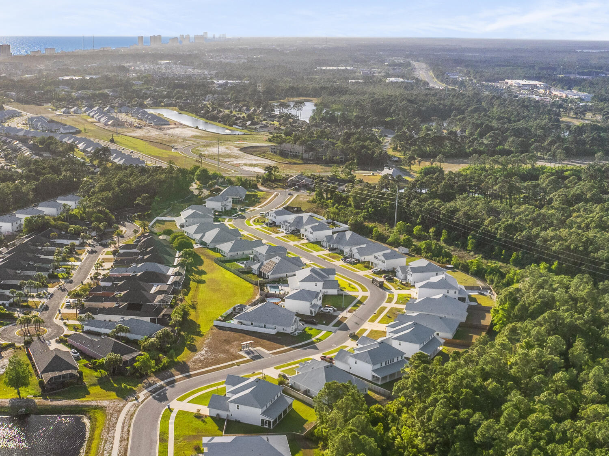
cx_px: 245
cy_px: 282
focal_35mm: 48
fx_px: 844
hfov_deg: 39.5
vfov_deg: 30.1
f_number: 2.8
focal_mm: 12.29
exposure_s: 1/160
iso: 260
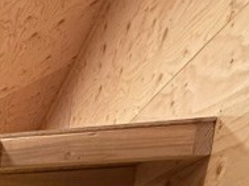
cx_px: -290
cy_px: 367
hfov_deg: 16.7
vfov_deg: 15.6
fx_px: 546
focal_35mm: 76
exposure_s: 1/120
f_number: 2.2
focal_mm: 2.22
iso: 320
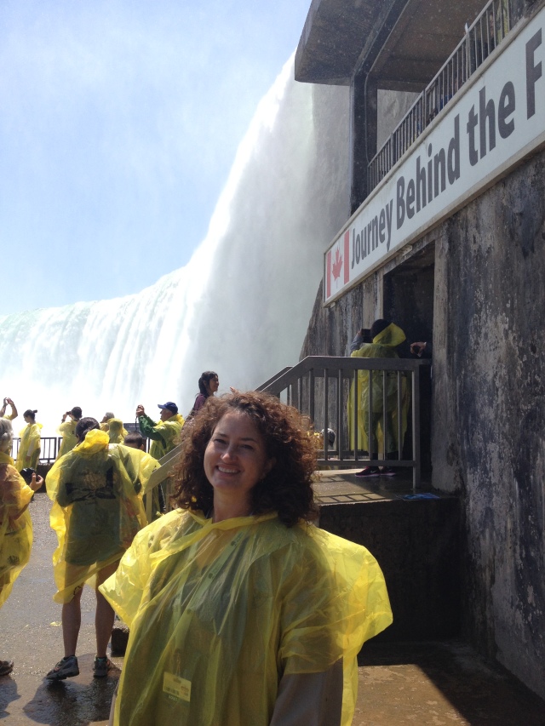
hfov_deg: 40.7
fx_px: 735
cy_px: 363
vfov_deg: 52.6
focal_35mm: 35
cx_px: 272
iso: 50
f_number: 2.4
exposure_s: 1/1577
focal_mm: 4.28
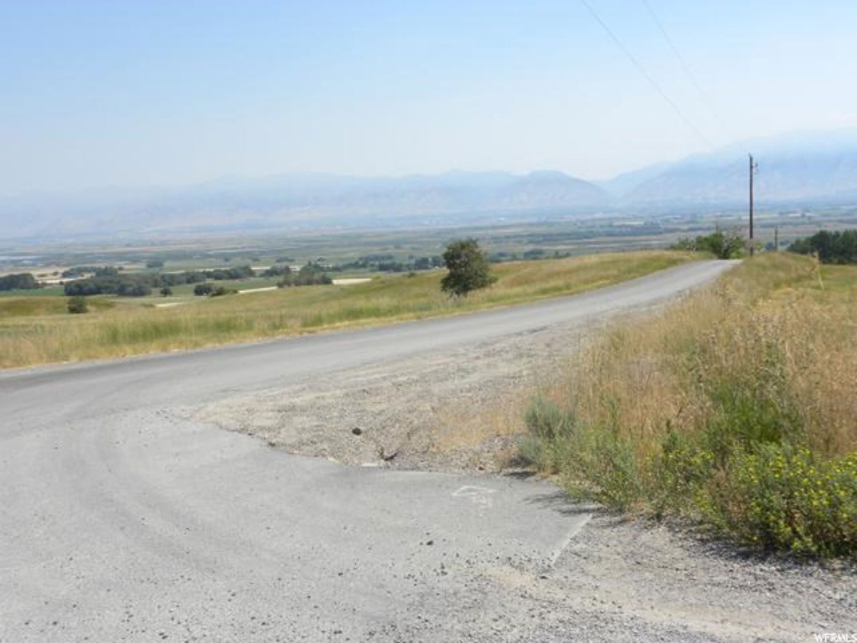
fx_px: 916
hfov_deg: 50.1
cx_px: 428
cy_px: 322
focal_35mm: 37
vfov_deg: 38.7
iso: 64
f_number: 5.6
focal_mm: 6.6
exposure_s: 1/310
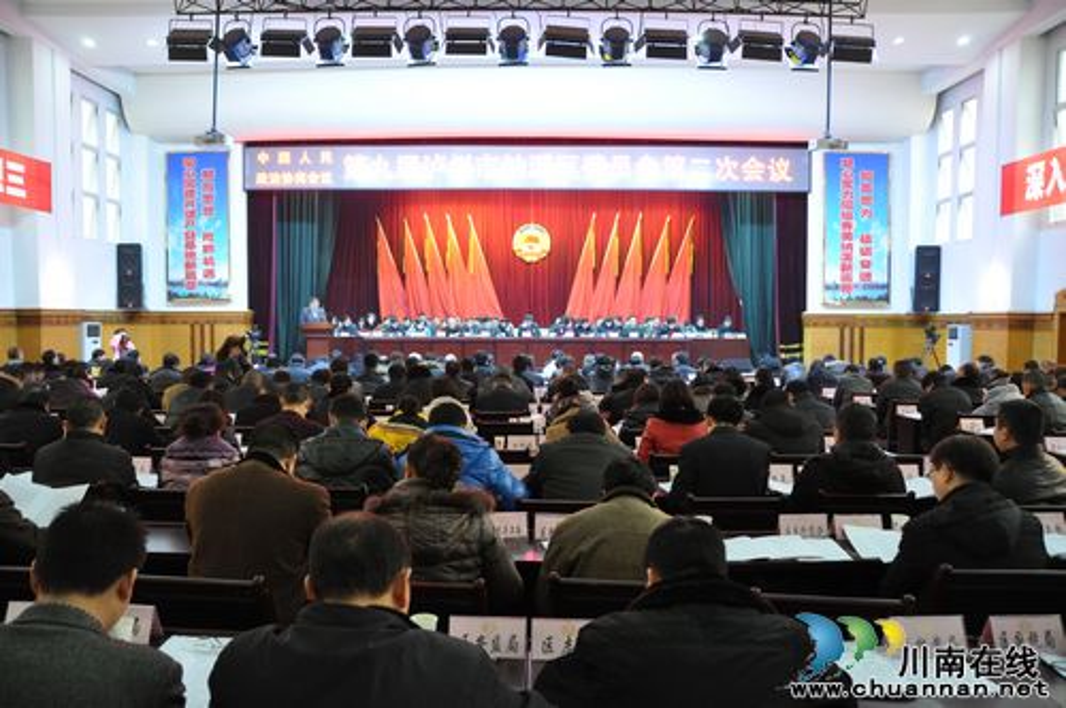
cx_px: 533
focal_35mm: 27
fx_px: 798
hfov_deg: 67.4
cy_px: 354
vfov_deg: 47.8
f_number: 3.5
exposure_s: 1/25
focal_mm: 18
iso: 1600
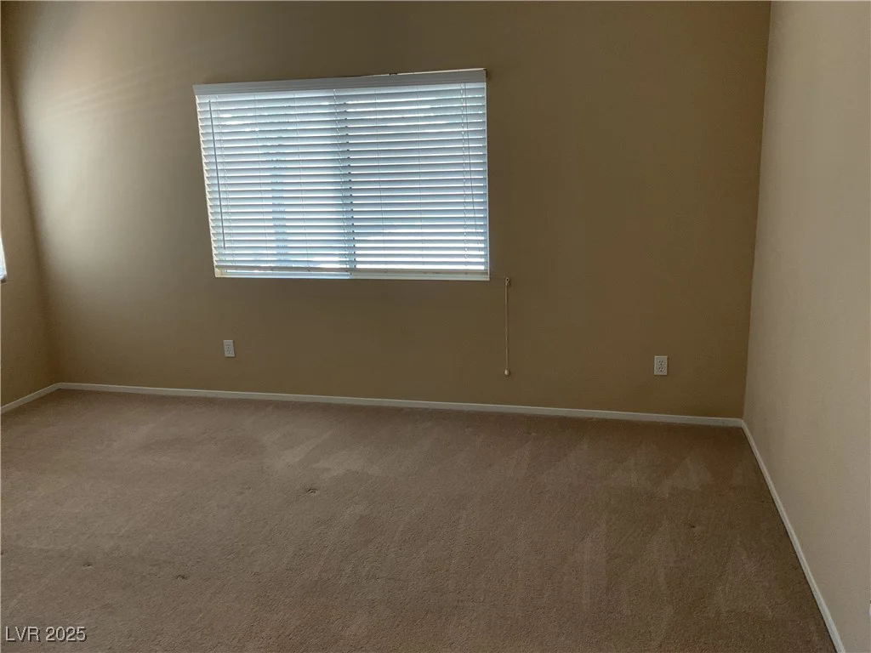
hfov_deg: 61.7
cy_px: 326
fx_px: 730
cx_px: 436
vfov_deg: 48.2
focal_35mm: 29
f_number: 1.8
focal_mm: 3
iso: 125
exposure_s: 1/60
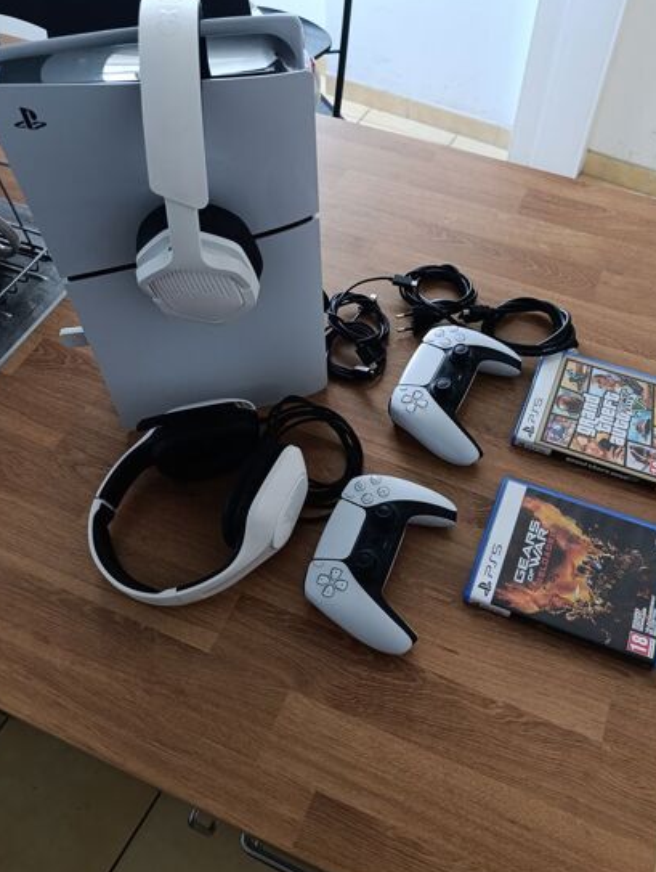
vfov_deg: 65.2
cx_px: 367
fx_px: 680
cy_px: 450
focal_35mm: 27
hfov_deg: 51.4
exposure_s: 1/100
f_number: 1.65
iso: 1250
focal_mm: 6.14
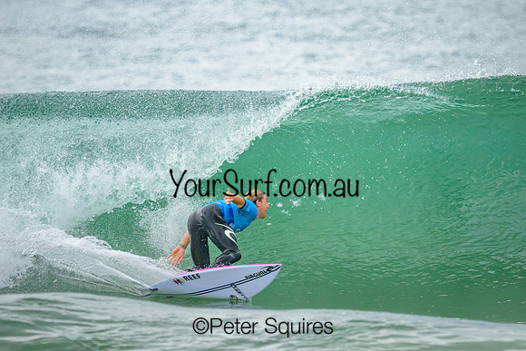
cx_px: 268
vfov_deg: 1.4
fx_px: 14657
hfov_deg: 2.1
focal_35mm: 1003
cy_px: 131
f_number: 6.3
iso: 640
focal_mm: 800
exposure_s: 1/2000
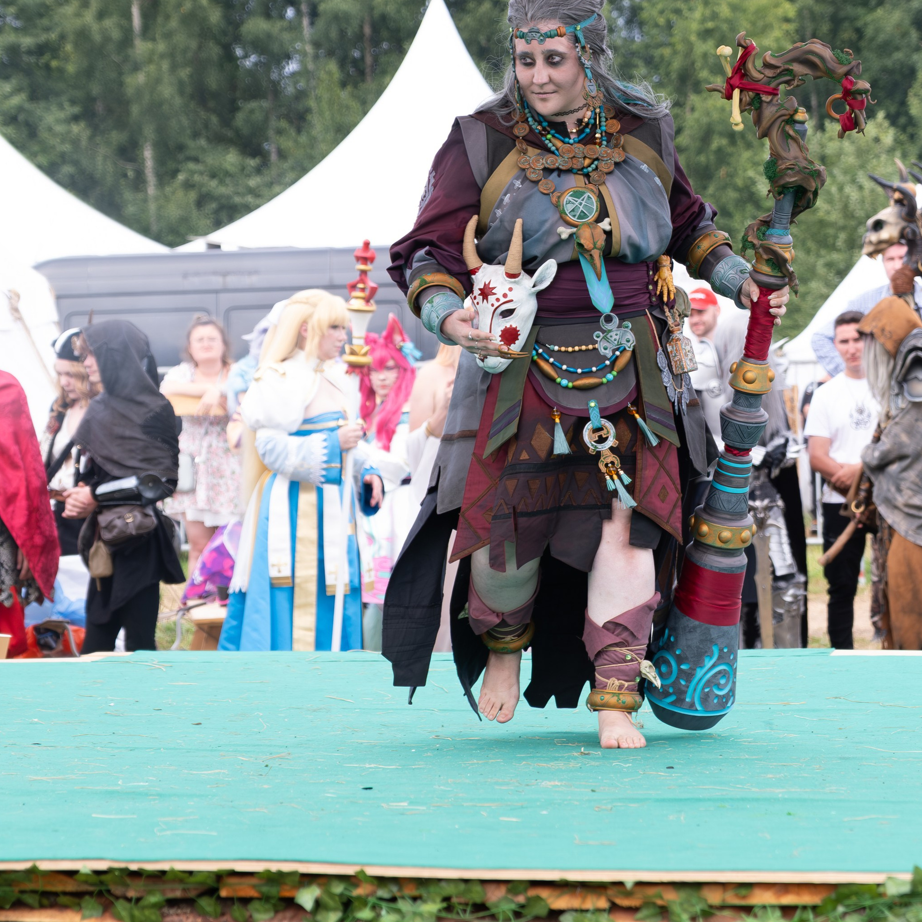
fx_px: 4249
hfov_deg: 12.4
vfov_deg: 12.3
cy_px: 208
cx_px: 530
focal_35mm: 141
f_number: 3.6
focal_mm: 55
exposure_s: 1/800
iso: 320
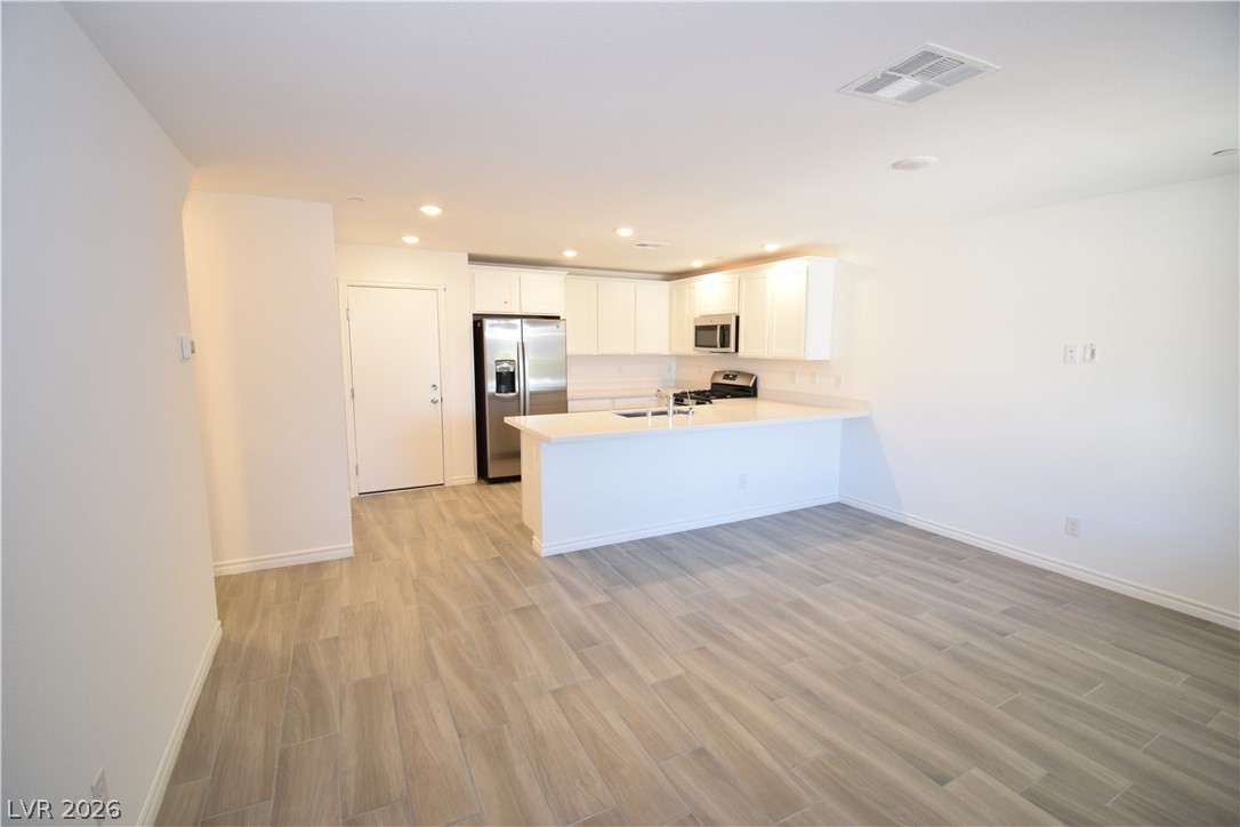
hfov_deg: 100.4
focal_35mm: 15
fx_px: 517
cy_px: 414
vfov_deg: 77.3
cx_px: 620
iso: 400
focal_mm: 10
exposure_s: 1/25
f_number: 5
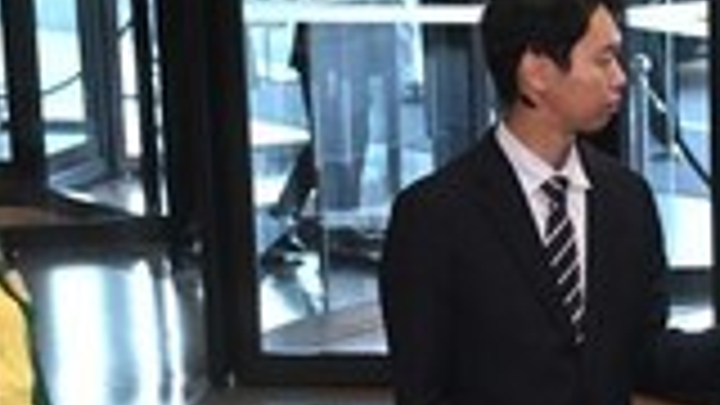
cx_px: 904
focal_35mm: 160
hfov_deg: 13.0
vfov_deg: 7.4
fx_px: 3055
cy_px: 718
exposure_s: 1/200
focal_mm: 39
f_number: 5
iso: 2500
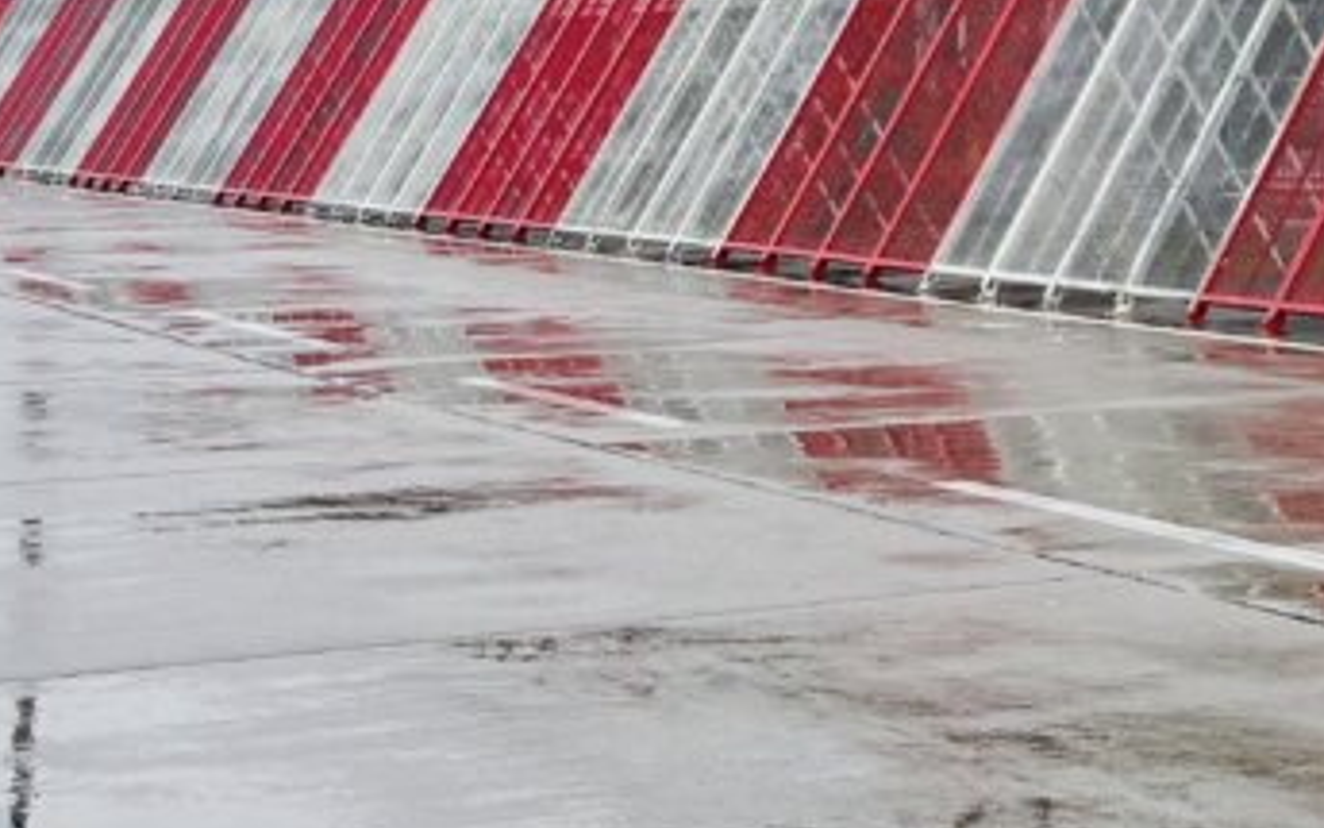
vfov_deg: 12.9
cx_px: 1740
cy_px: -408
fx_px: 3464
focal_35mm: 96
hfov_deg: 19.8
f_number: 1.6
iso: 50
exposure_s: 1/1048
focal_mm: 5.96
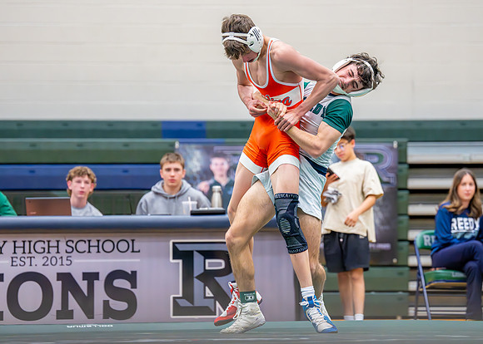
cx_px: 249
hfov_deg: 13.6
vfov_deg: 9.7
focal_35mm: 148
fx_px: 2026
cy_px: 179
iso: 6400
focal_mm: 122
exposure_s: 1/1000
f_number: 2.8
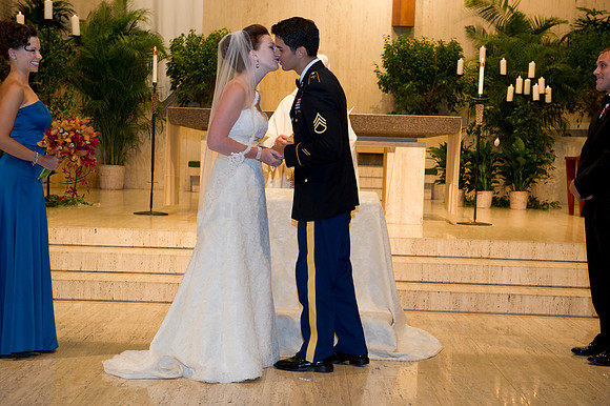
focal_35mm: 58
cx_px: 305
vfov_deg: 23.4
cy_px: 203
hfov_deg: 34.5
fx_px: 982
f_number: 4.5
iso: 800
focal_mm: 58
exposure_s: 1/60
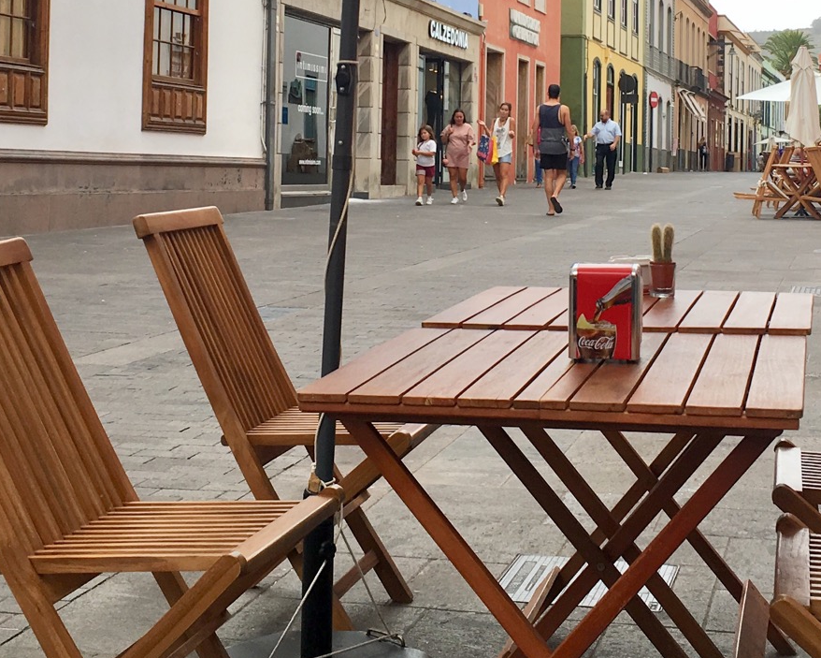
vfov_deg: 22.7
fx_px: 1604
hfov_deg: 28.7
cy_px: 100
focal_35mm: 66
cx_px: 442
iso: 25
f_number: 2.2
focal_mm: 4.15
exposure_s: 1/625
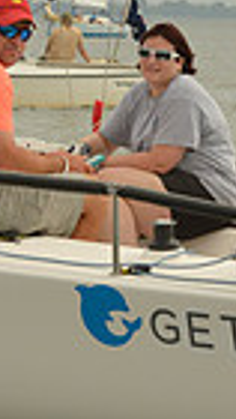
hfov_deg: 4.0
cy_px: 115
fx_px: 3363
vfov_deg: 7.1
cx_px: 78
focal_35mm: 303
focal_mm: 70
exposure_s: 1/1250
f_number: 8
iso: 280
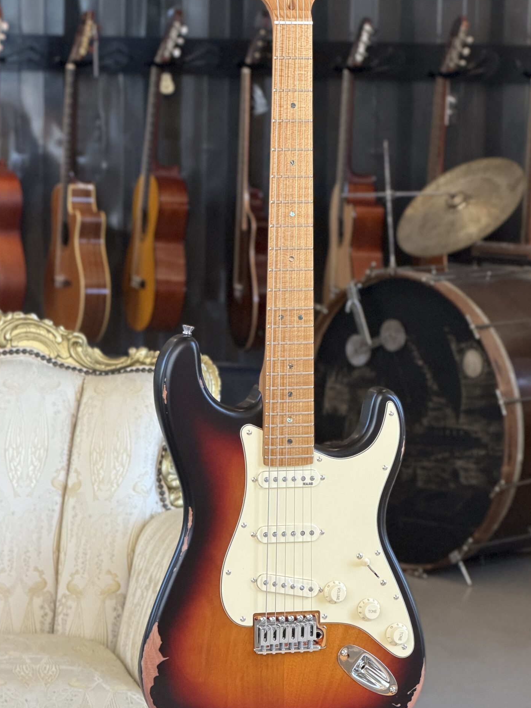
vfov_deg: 14.4
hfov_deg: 10.8
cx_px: 280
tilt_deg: -6.9
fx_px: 2803
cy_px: 316
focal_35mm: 137
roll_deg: -1.2
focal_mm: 16.89
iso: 250
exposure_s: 1/121
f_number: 2.8
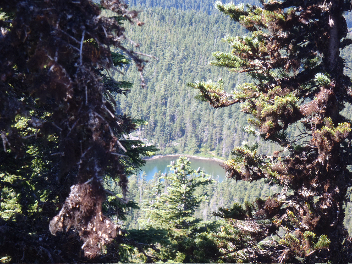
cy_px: 132
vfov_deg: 12.6
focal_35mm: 118
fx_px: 1200
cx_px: 176
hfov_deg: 16.7
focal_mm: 21.22
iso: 160
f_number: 5.5
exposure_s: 1/100
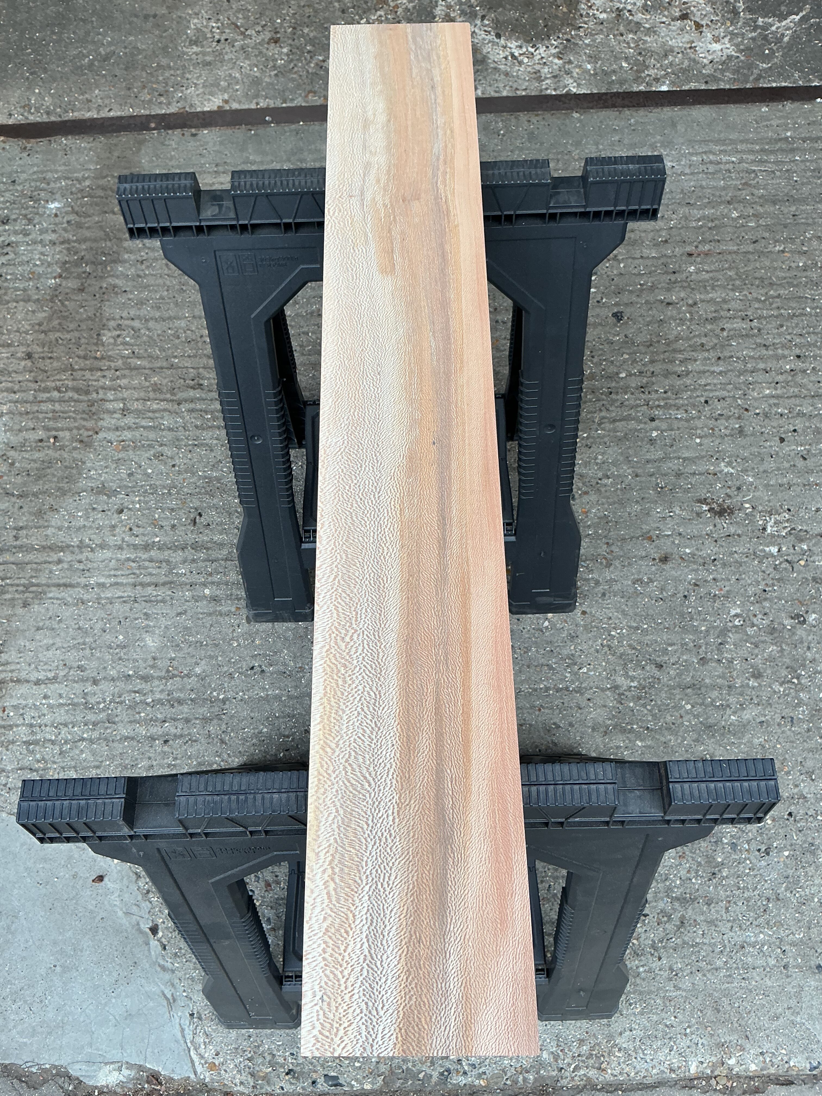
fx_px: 918
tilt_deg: -65.6
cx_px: 411
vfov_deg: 61.7
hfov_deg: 48.2
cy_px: 548
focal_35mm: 29
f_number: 1.8
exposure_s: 1/100
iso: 20
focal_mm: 3
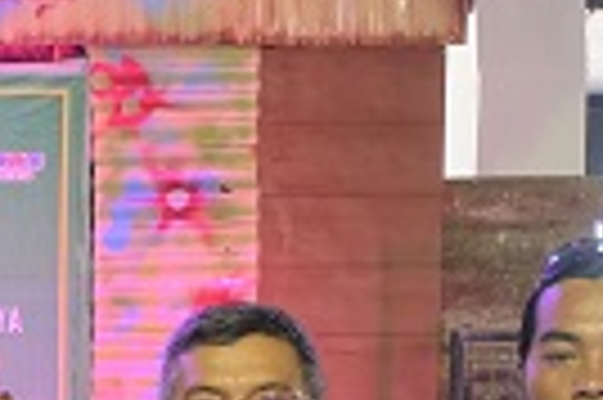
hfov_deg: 12.2
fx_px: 2643
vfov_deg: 8.2
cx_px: -392
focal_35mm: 158
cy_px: 831
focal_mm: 22.2
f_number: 5.6
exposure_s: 1/80
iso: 2000
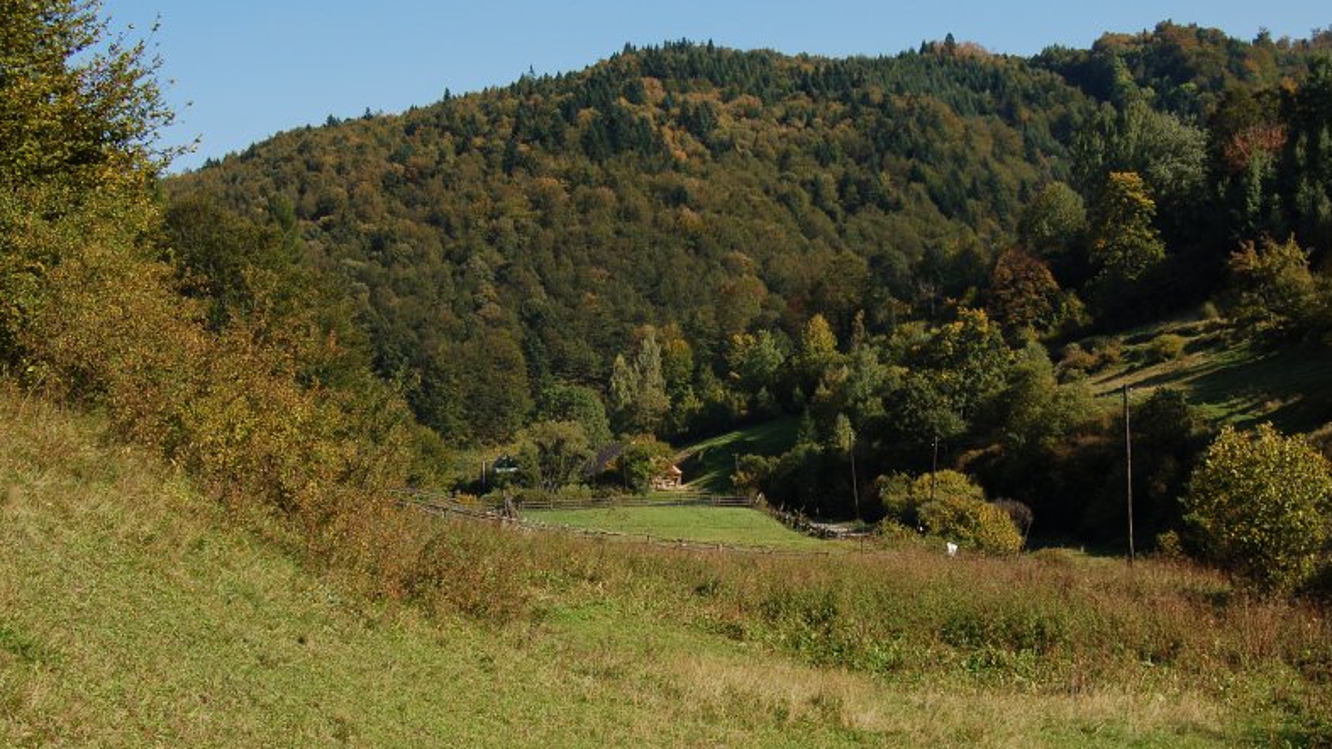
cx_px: 659
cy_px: 419
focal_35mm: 50
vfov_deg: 24.2
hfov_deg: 41.7
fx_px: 1749
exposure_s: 1/200
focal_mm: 31
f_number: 10
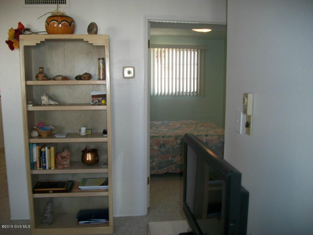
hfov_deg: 56.8
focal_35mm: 32
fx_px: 289
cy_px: 118
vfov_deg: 44.2
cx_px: 156
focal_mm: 5.7
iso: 80
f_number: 2.9
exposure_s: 1/30
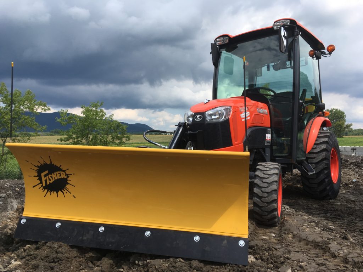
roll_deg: -0.9
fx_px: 304
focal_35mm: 29
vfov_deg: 48.2
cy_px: 136
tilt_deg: +0.7
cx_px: 182
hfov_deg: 61.7
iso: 25
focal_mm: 4.15
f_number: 2.2
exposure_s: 1/1241
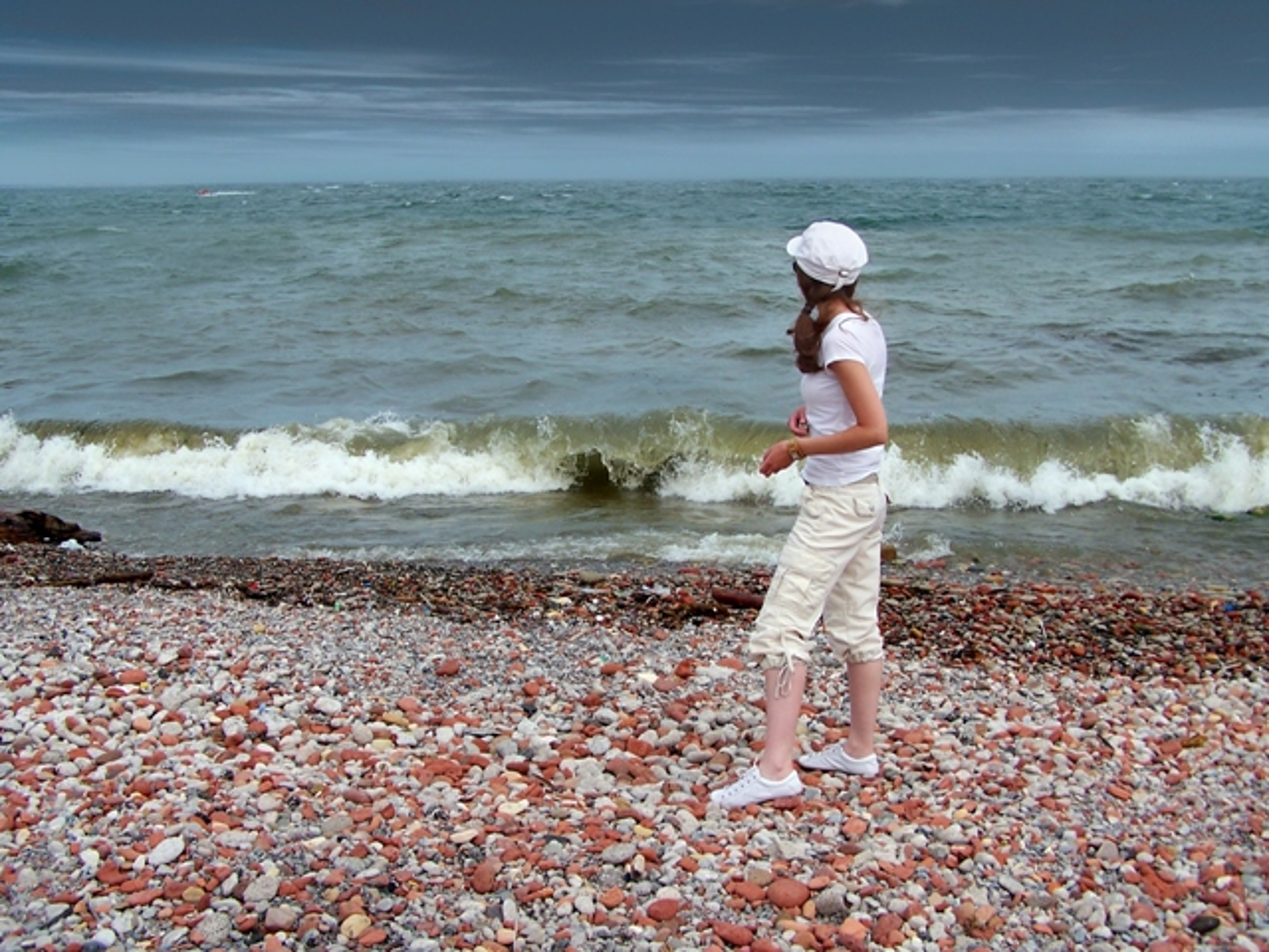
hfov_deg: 46.8
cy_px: 476
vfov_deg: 36.0
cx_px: 634
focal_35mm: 40
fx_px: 1466
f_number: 4
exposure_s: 1/800
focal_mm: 6.7
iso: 80
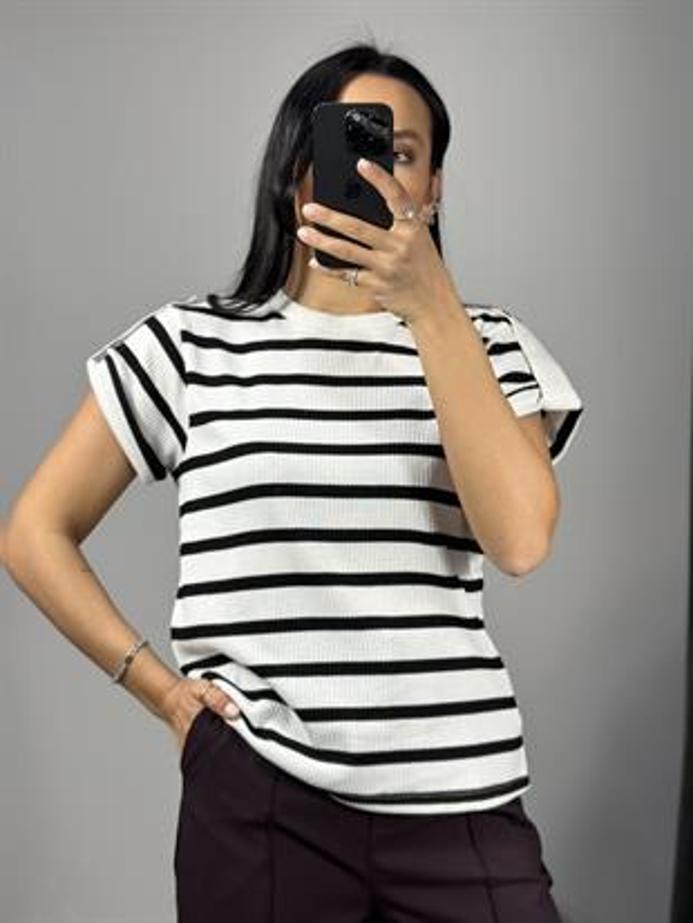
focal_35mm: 48
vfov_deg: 39.6
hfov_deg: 30.3
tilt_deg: -28.6
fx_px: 1281
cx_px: 346
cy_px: 462
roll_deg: -2.0
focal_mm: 6.86
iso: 64
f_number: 1.78
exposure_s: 1/100
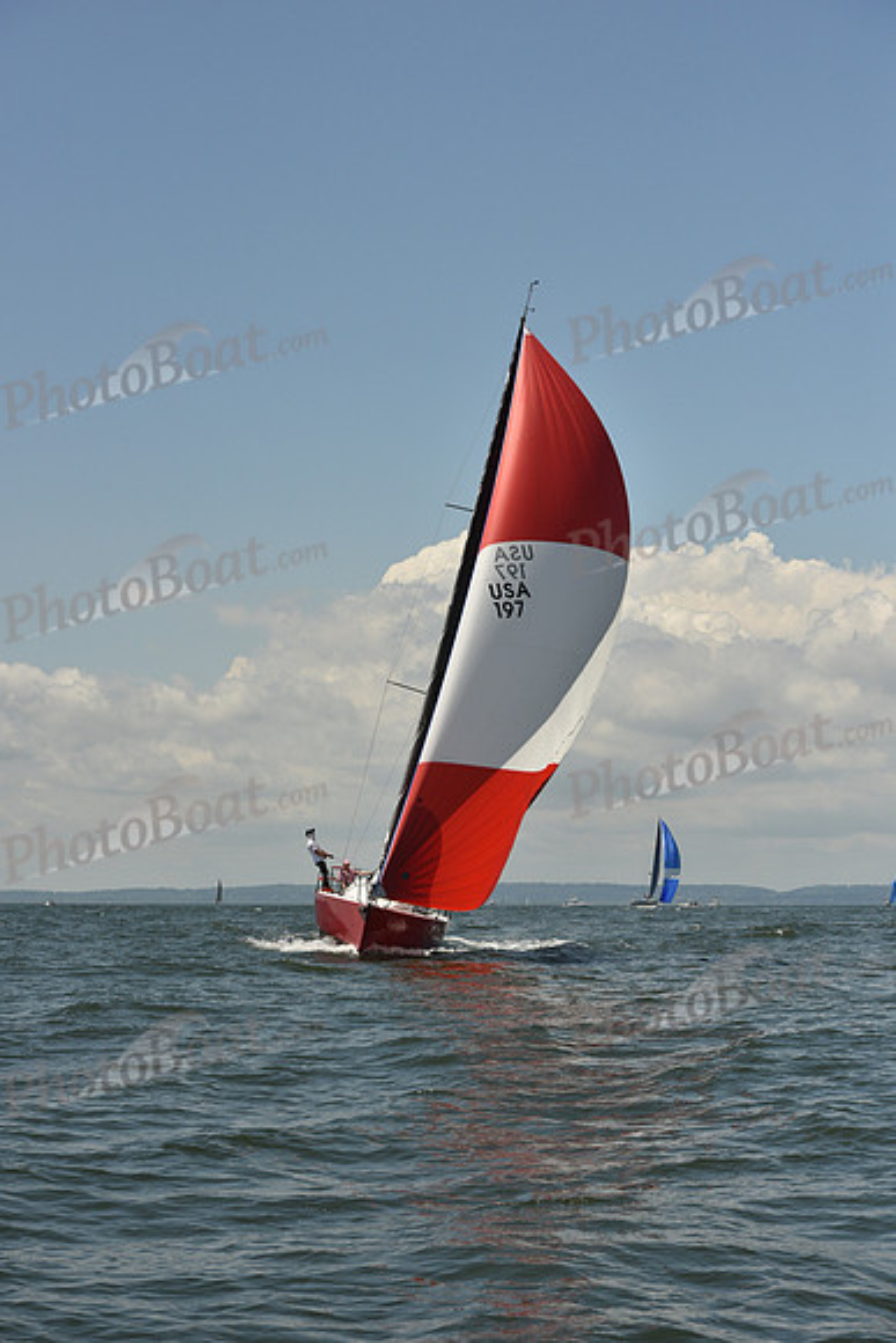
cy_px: 672
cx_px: 448
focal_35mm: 70
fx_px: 2612
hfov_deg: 19.5
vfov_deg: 28.8
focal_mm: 70
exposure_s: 1/2000
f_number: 8
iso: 320
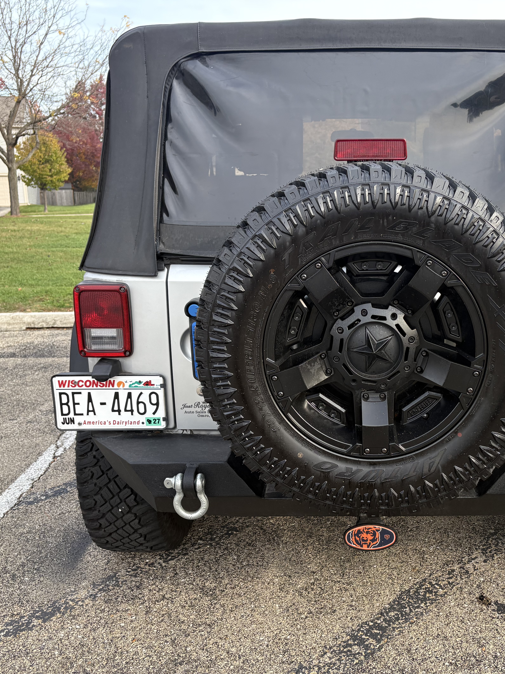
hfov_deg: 40.1
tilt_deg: -10.3
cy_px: 339
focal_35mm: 35
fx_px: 681
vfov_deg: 52.6
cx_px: 342
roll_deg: +1.7
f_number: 1.6
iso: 64
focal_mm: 5.96
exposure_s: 1/641
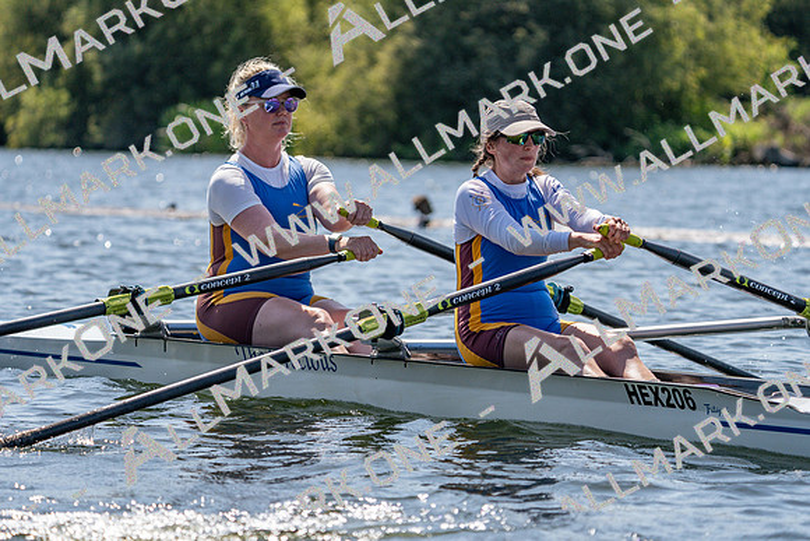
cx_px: 405
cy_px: 270
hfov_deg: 10.3
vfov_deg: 6.9
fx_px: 4501
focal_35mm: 200
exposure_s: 1/2000
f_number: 5.6
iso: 250
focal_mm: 200
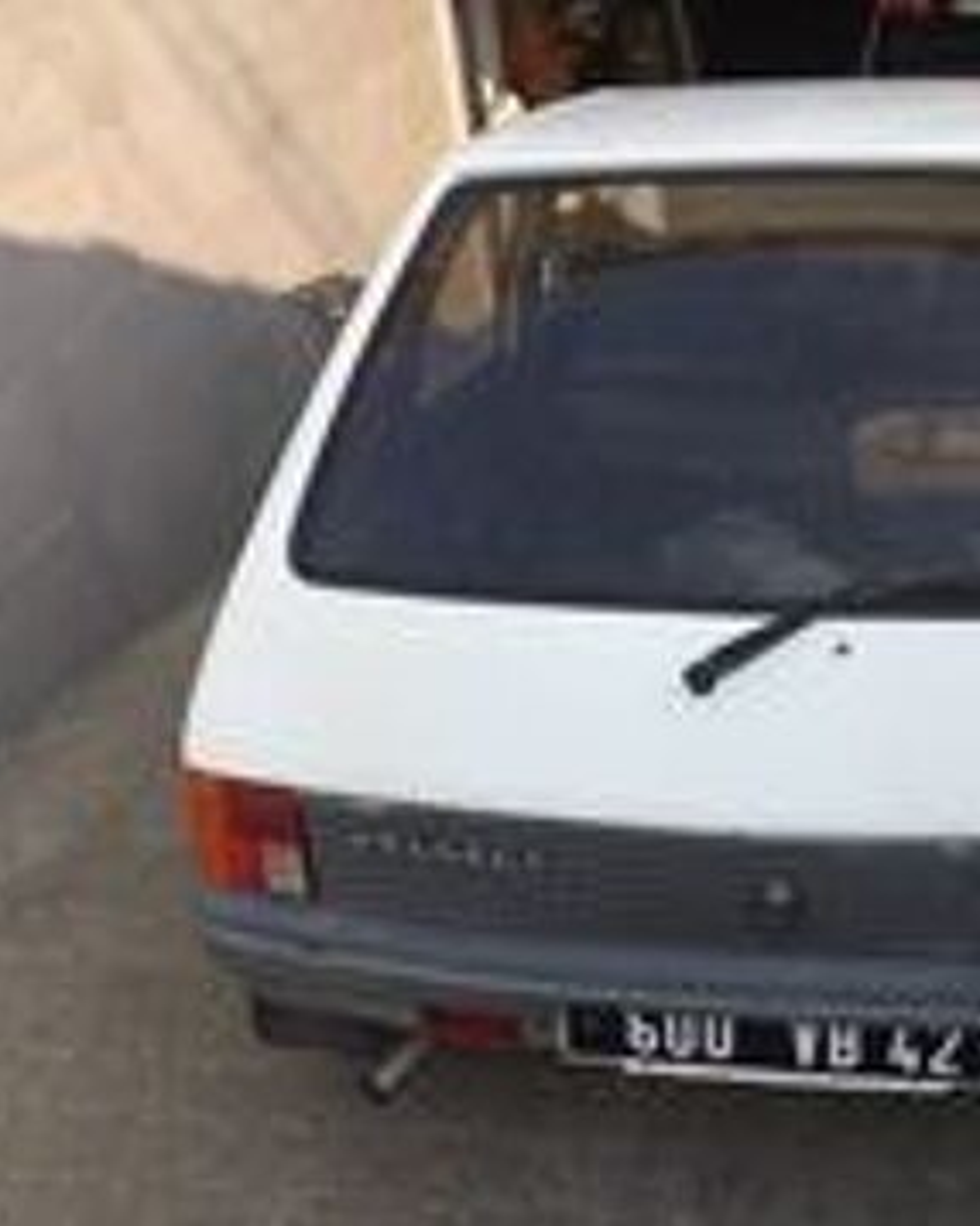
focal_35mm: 38
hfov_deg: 37.9
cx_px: 764
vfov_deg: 48.0
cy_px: 613
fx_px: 1379
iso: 32
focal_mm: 4.15
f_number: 2.2
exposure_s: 1/1041
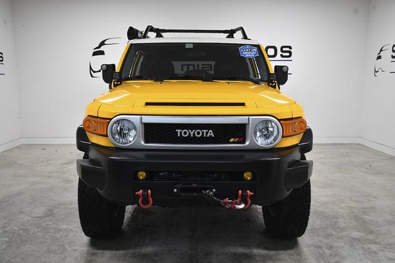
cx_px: 198
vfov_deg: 40.0
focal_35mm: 33
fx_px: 362
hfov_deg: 57.2
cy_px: 132
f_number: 4.5
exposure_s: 1/800
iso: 2500
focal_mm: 22
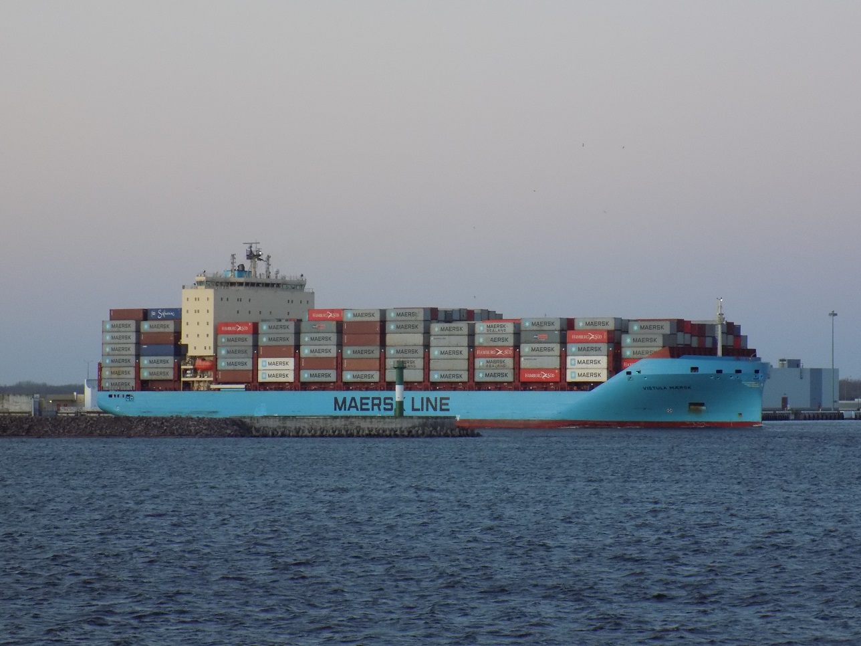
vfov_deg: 8.8
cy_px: 323
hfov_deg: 11.8
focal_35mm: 168
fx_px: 4179
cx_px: 430
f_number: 5.3
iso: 160
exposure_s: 1/30
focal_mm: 29.9
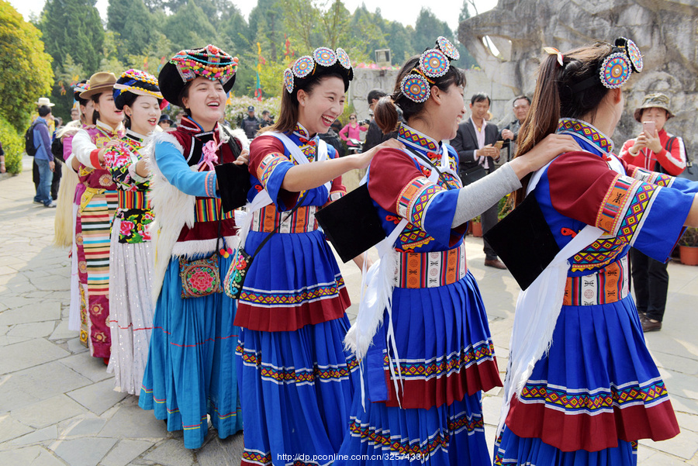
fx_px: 621
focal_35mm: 32
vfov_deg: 41.2
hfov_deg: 58.7
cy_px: 233
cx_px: 349
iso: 200
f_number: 6.3
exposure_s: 1/400
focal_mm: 32
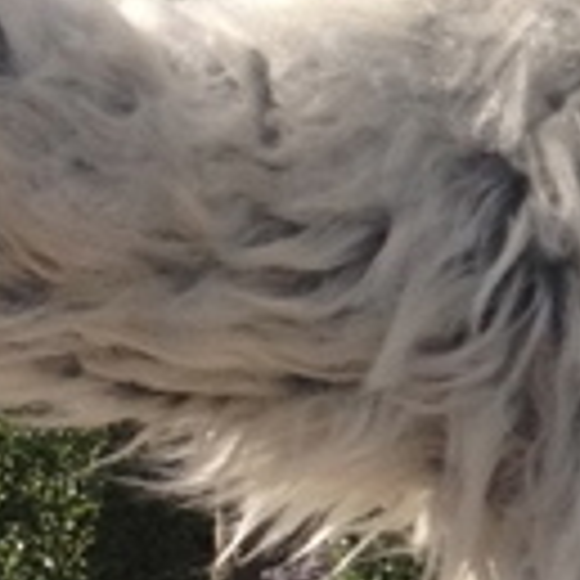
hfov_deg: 6.1
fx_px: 5289
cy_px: 254
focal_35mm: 279
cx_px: 1162
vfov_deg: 6.3
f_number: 2.4
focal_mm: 4.28
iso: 64
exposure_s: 1/1905
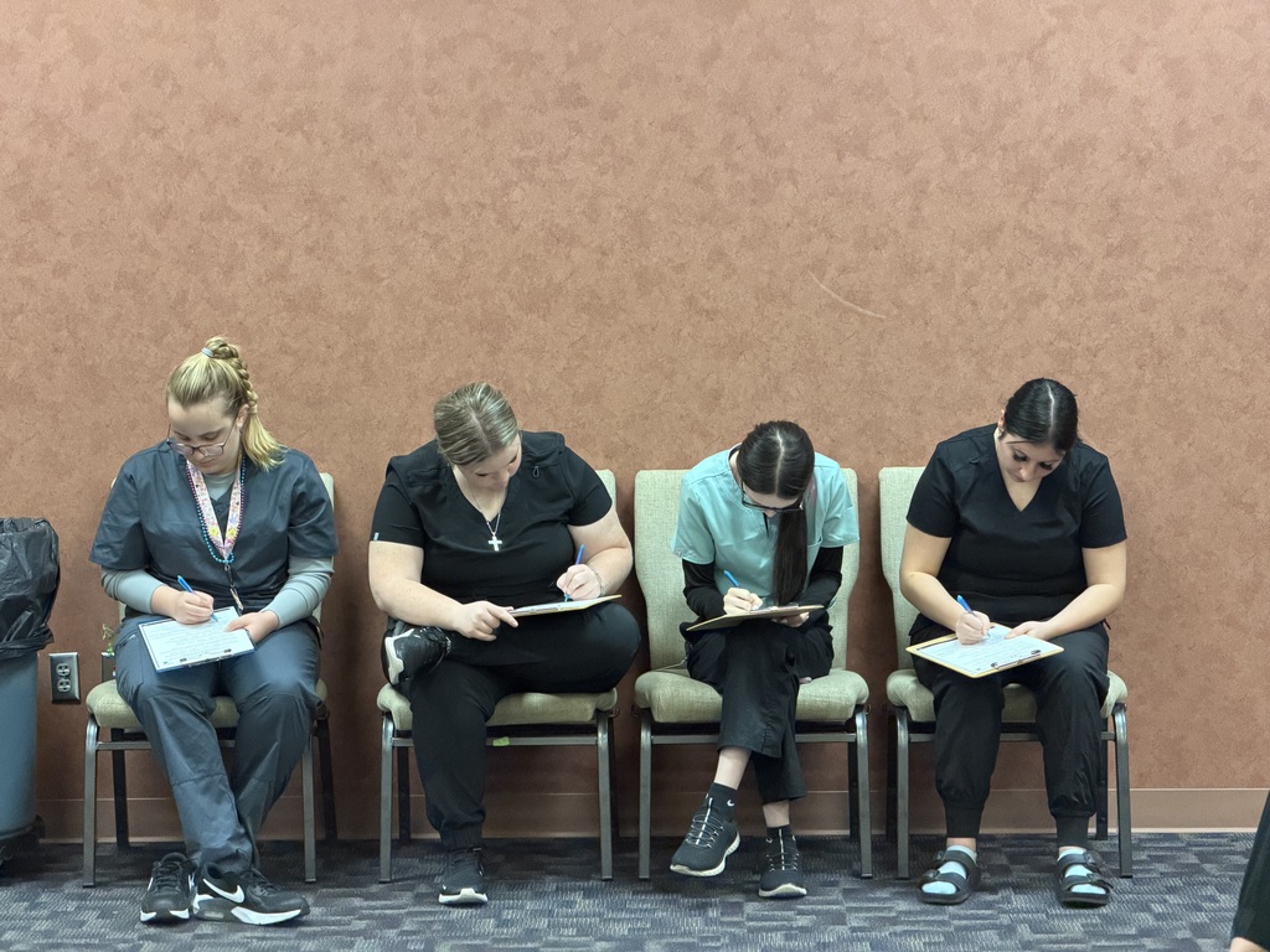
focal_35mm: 100
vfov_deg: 14.8
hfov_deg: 19.6
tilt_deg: -3.6
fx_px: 3669
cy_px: 476
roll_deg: +0.8
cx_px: 635
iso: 800
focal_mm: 16.89
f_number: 2.8
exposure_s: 1/40
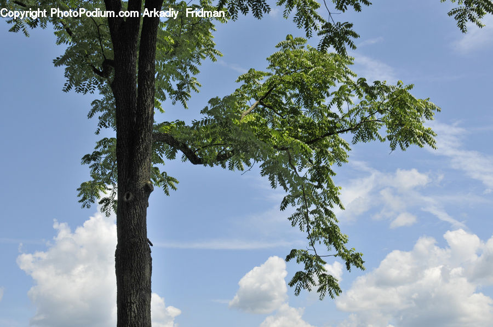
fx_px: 697
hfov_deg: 38.9
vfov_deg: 26.4
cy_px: 164
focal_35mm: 51
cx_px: 246
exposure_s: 1/800
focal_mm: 34
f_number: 7.1
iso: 200
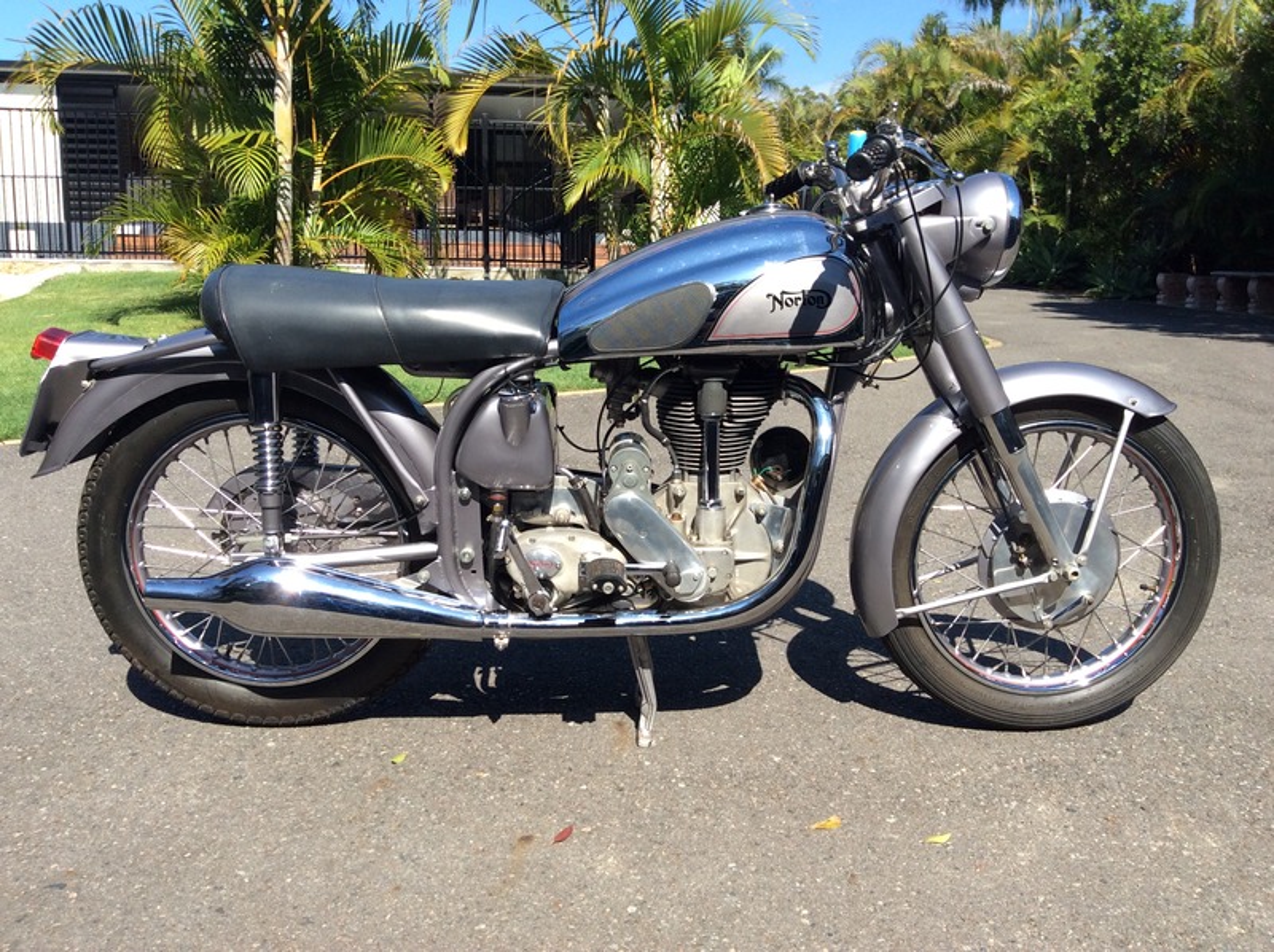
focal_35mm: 32
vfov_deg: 44.1
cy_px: 476
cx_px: 637
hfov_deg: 56.9
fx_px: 1176
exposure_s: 1/817
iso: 32
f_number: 2.4
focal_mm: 3.3
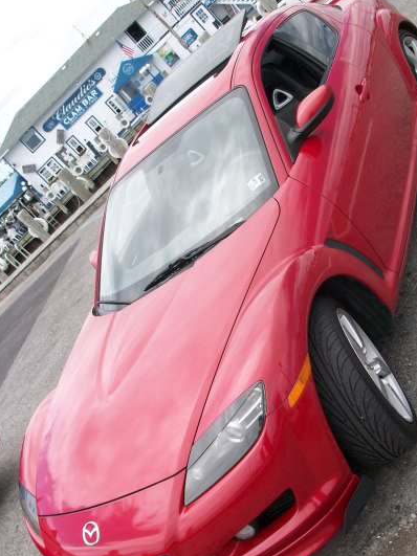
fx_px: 659
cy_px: 298
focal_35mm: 41
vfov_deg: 45.7
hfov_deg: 35.1
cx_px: 198
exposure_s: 1/605
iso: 64
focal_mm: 5.7
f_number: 2.8
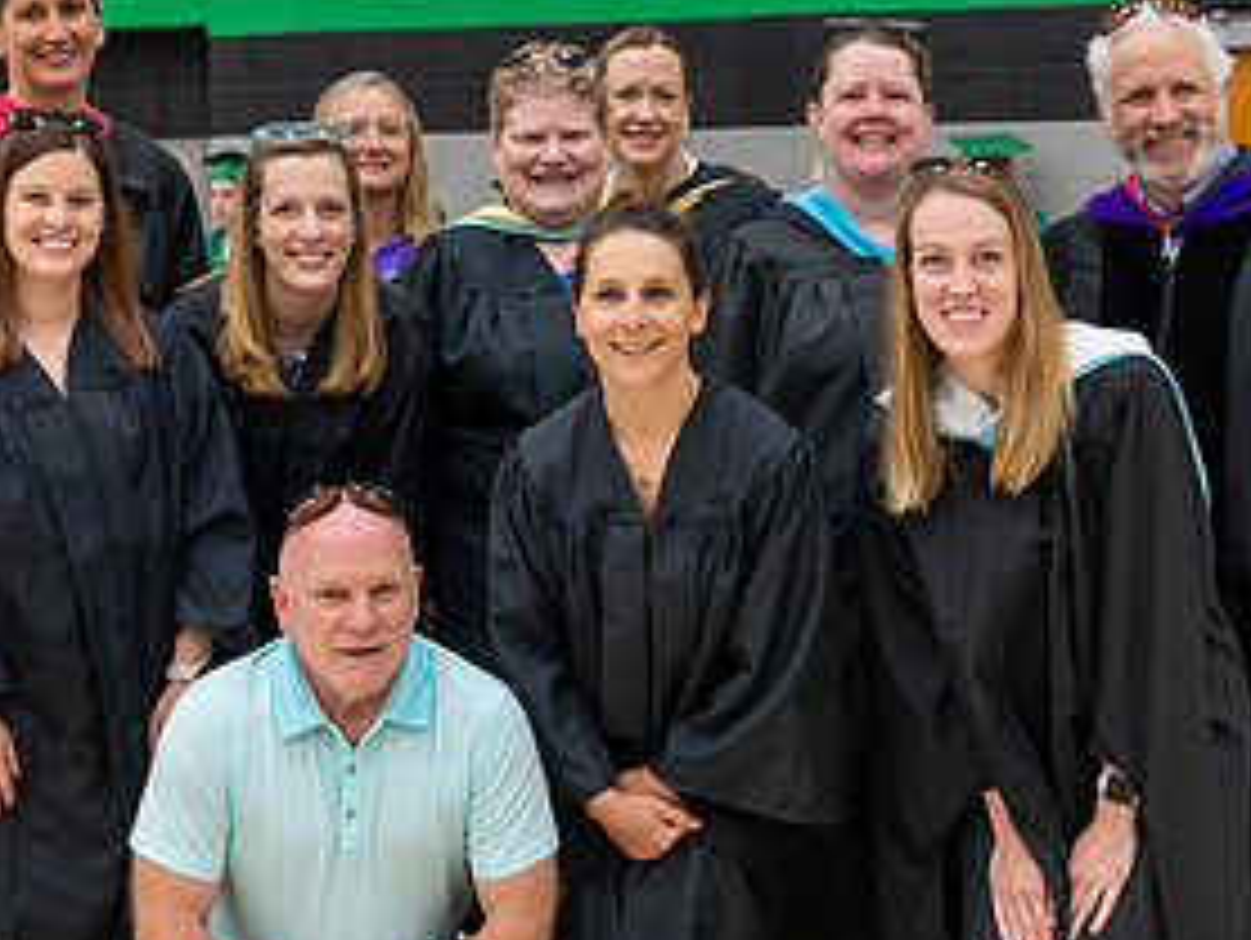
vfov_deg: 20.7
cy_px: 378
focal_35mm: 71
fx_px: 2568
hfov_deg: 27.4
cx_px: 608
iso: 500
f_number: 2.8
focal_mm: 24
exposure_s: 1/160
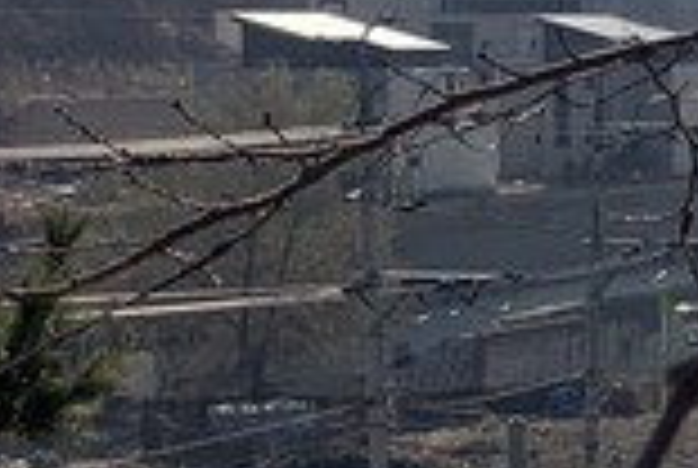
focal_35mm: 167
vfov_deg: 8.3
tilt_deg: -0.6
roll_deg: -0.3
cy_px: 148
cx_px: 1563
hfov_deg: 10.8
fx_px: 3244
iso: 25
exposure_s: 1/5405
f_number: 1.8
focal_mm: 4.25
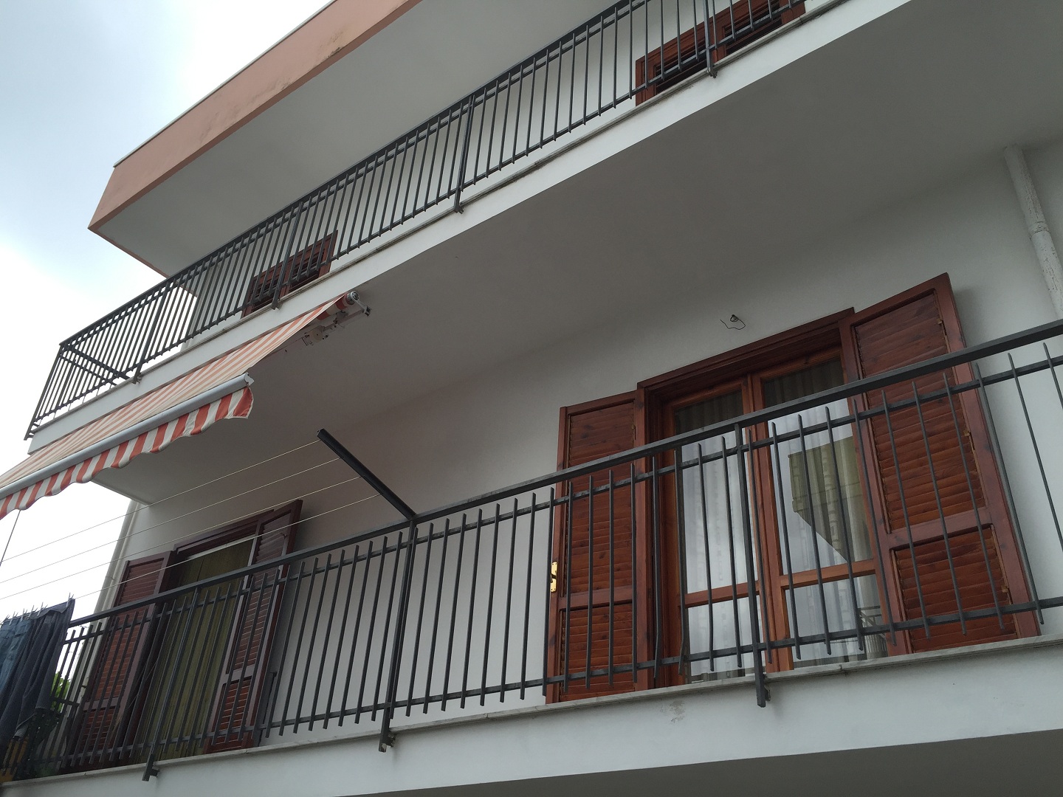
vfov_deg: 48.2
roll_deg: -5.7
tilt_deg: +34.3
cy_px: 398
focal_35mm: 29
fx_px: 891
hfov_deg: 61.7
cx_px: 532
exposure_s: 1/573
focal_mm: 4.15
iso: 32
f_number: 2.2
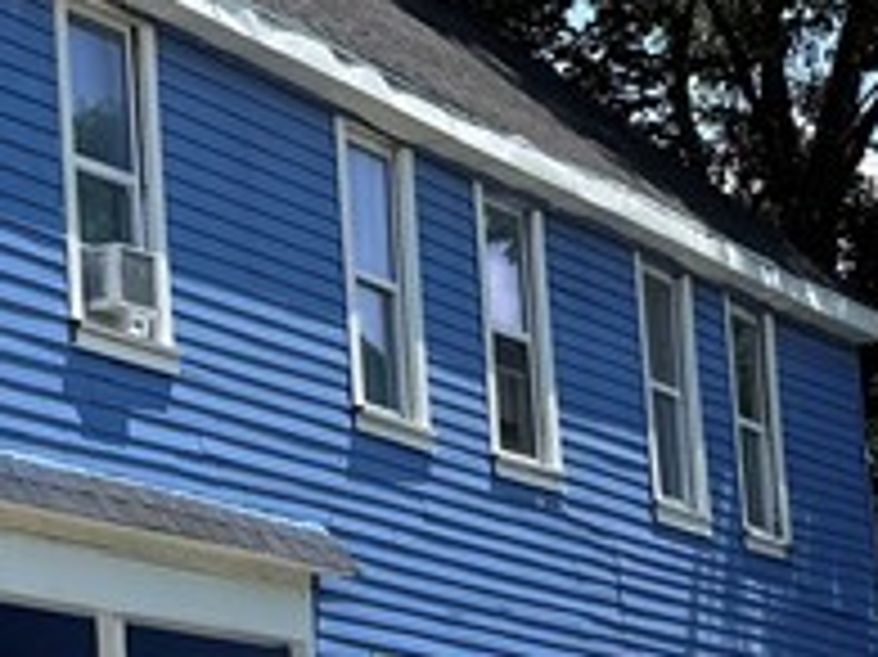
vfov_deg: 11.7
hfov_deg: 14.8
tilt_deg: +8.0
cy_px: 486
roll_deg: +1.5
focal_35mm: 126
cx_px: -324
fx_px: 3194
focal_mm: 6.76
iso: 80
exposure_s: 1/3759
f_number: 1.78
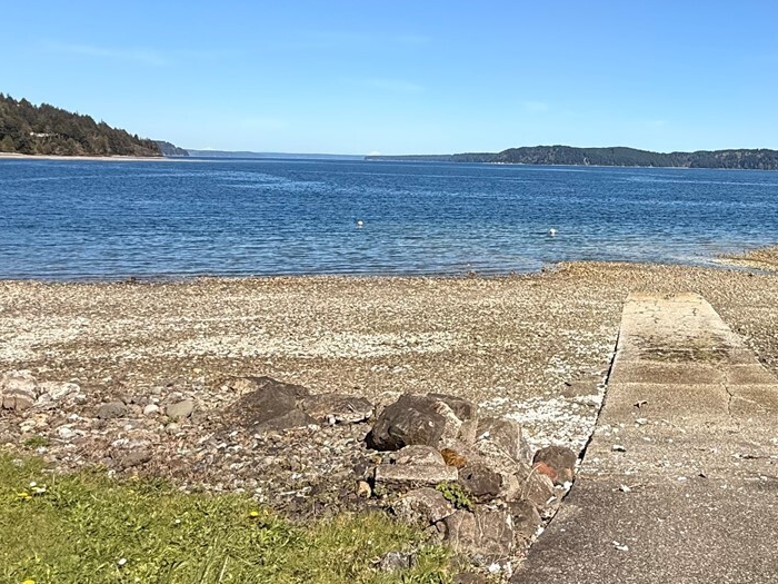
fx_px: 719
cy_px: 219
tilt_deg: -3.8
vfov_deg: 43.8
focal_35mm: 32
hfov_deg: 52.0
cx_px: 655
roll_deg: -1.3
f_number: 2.2
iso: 50
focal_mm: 2.22
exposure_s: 1/1189
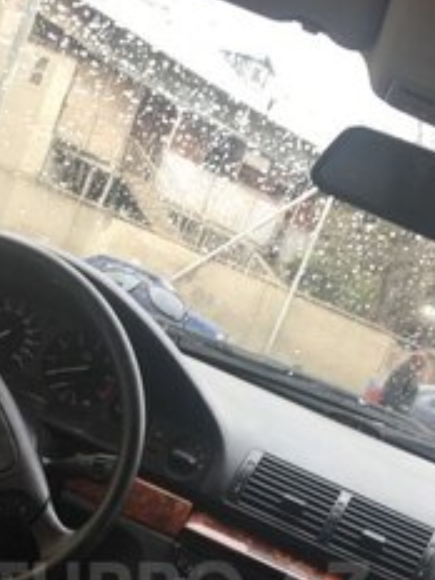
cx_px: 178
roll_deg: -24.5
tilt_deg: -16.5
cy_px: 590
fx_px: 1039
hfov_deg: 23.6
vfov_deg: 29.0
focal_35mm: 62
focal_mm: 4.15
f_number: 2.2
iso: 40
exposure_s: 1/100
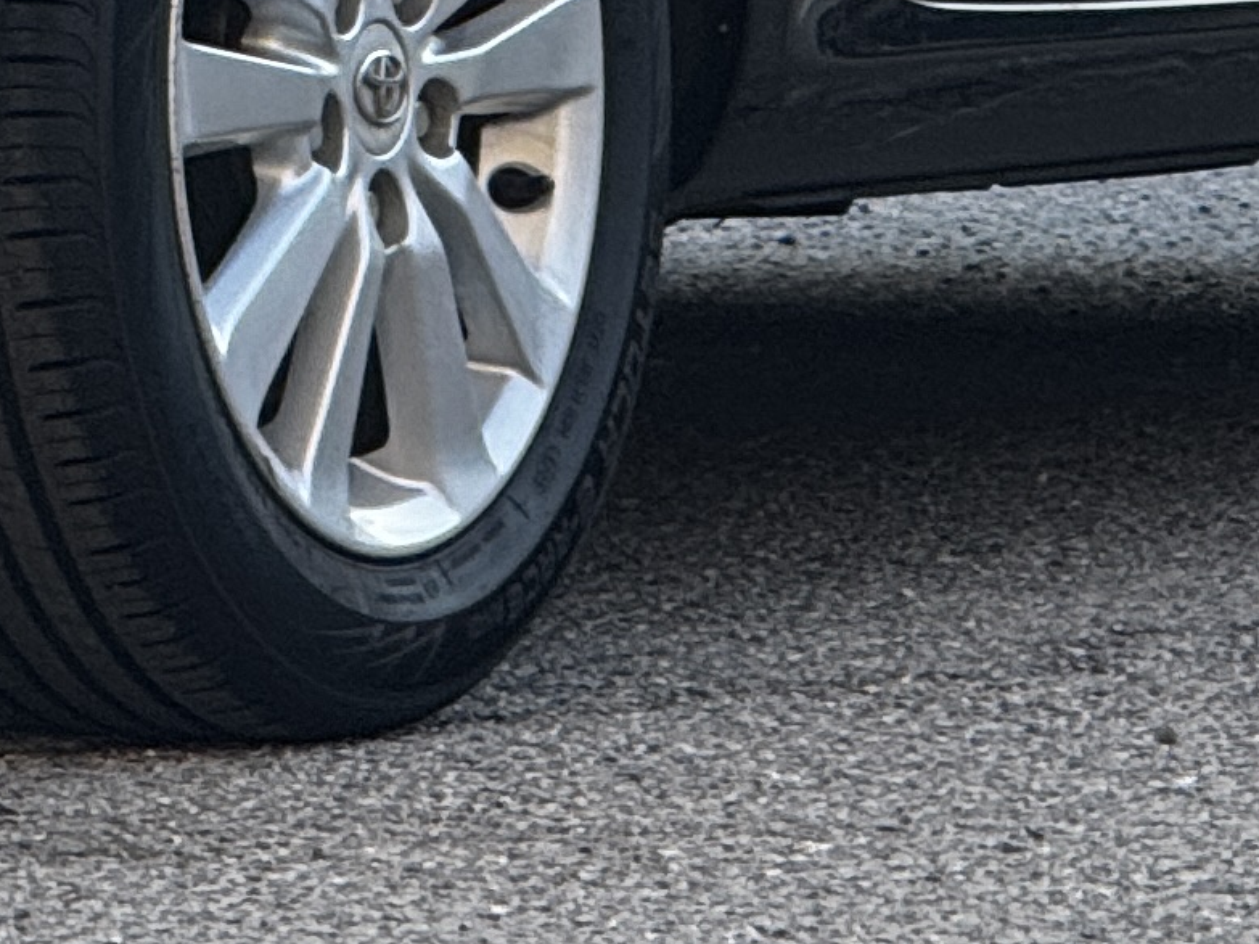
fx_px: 22474
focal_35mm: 618
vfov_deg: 2.4
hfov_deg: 3.2
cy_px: -1082
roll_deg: +0.7
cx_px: -320
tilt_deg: -0.1
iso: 50
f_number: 2.8
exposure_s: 1/190
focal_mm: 15.66
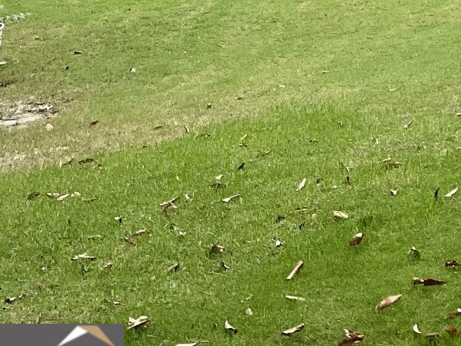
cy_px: -317
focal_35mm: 107
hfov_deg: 15.5
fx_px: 1425
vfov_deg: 12.4
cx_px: 860
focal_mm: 5.7
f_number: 1.5
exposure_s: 1/1934
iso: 50
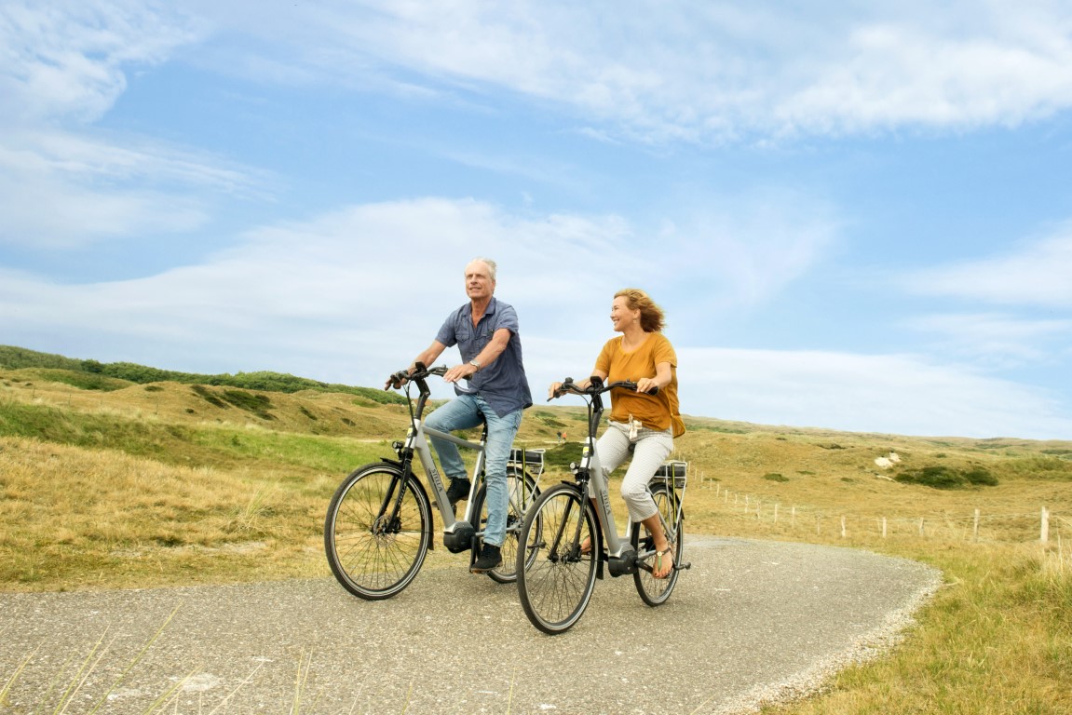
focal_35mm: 102
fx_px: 3038
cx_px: 536
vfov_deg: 13.4
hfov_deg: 20.0
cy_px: 358
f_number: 5.6
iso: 800
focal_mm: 102
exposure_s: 1/80
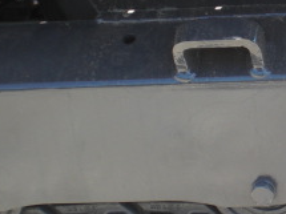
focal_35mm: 113
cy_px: 88
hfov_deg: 16.5
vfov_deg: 13.1
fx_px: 933
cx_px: 363
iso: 64
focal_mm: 6.3
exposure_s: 1/160
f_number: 3.1
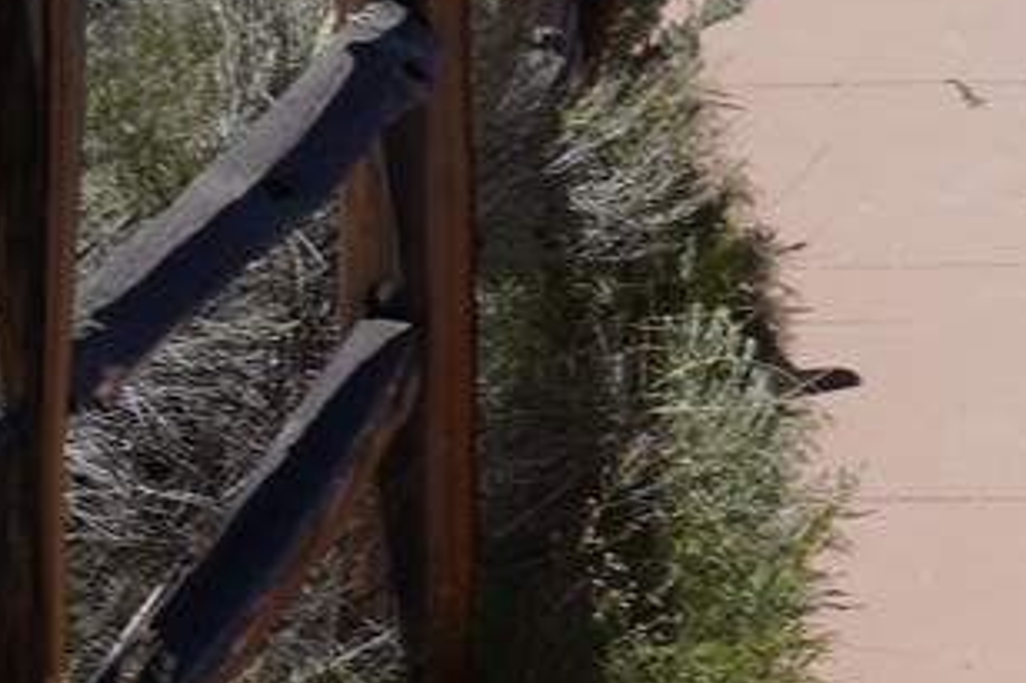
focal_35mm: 221
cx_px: 3258
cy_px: 200
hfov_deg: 7.8
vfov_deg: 6.2
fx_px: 6295
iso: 100
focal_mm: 34
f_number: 20
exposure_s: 1/80
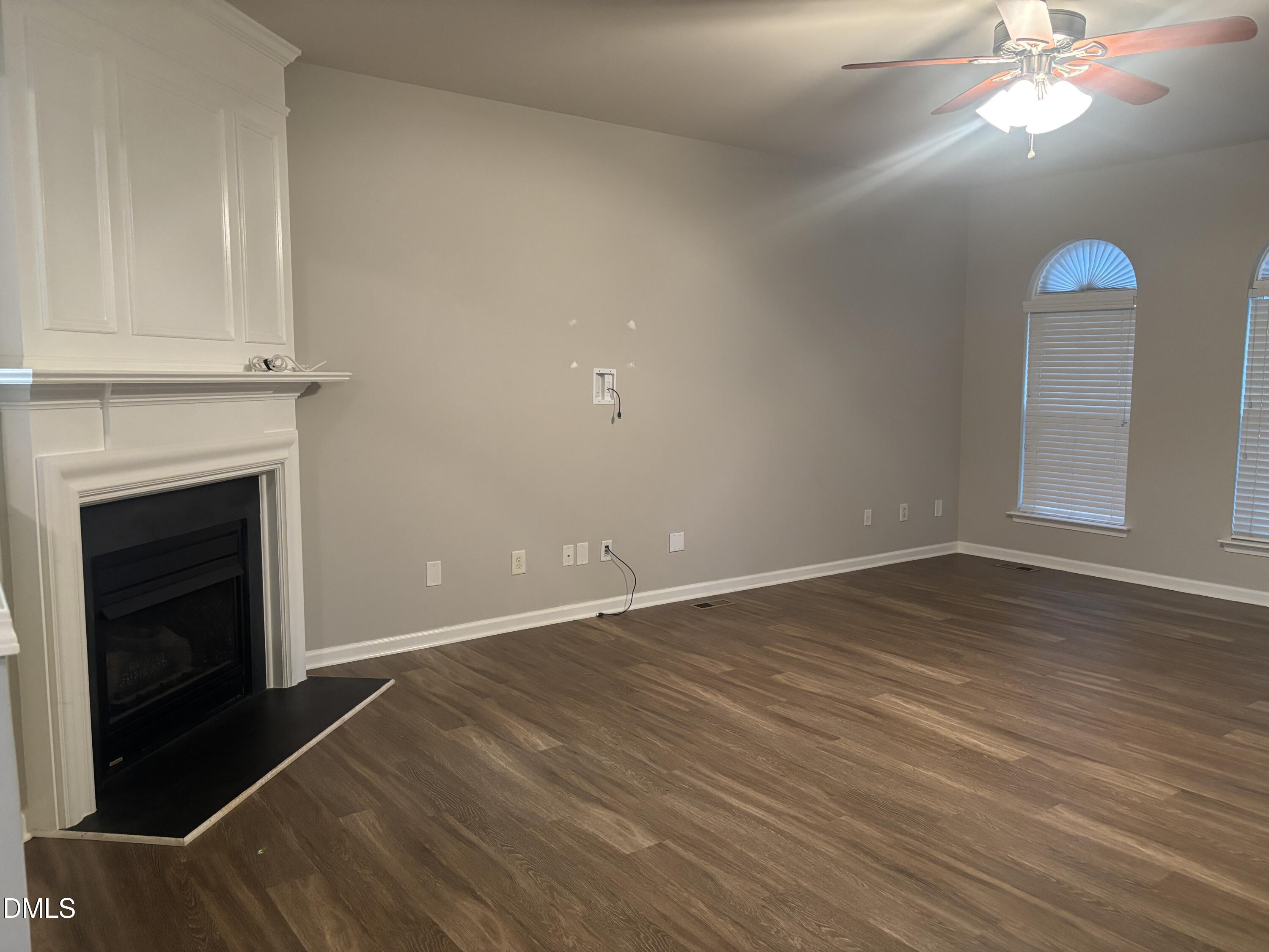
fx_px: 953
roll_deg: -0.4
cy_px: 476
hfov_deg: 67.3
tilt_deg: -7.8
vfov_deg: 53.1
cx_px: 634
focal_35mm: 26
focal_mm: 5.96
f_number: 1.6
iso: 400
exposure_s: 1/40
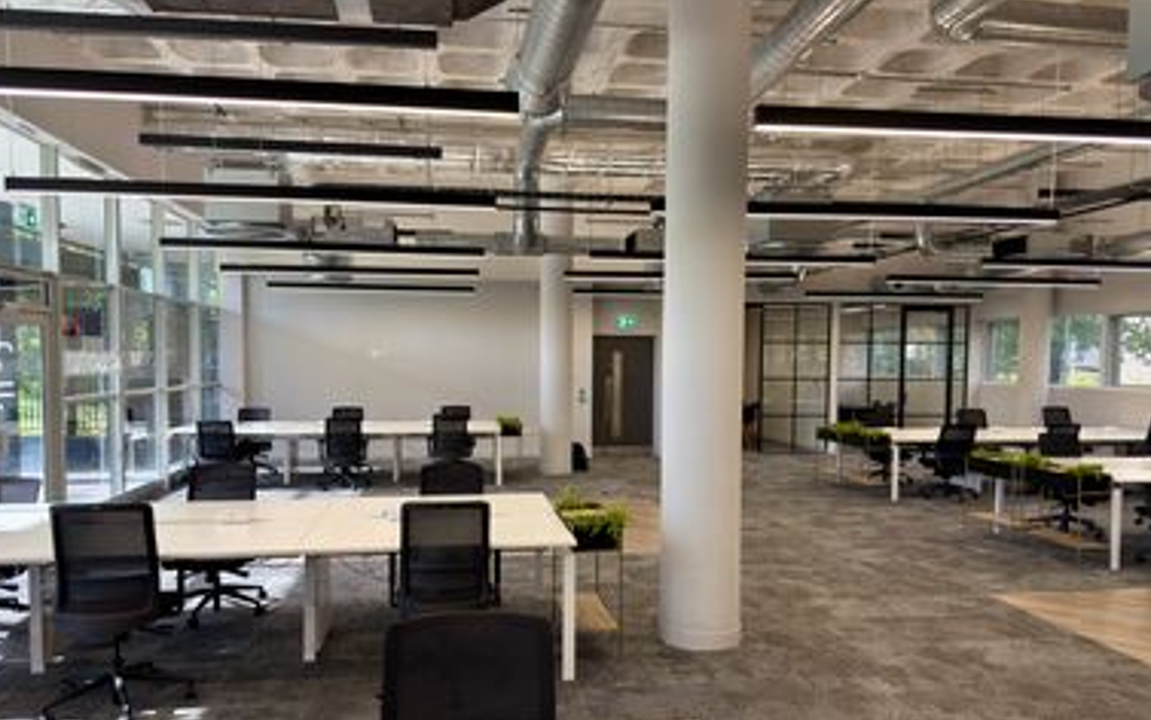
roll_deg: -0.6
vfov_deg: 46.0
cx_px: 568
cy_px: 406
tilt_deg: -1.9
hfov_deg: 68.4
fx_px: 847
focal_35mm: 27
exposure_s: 1/90
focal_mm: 6.76
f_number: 1.78
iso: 100
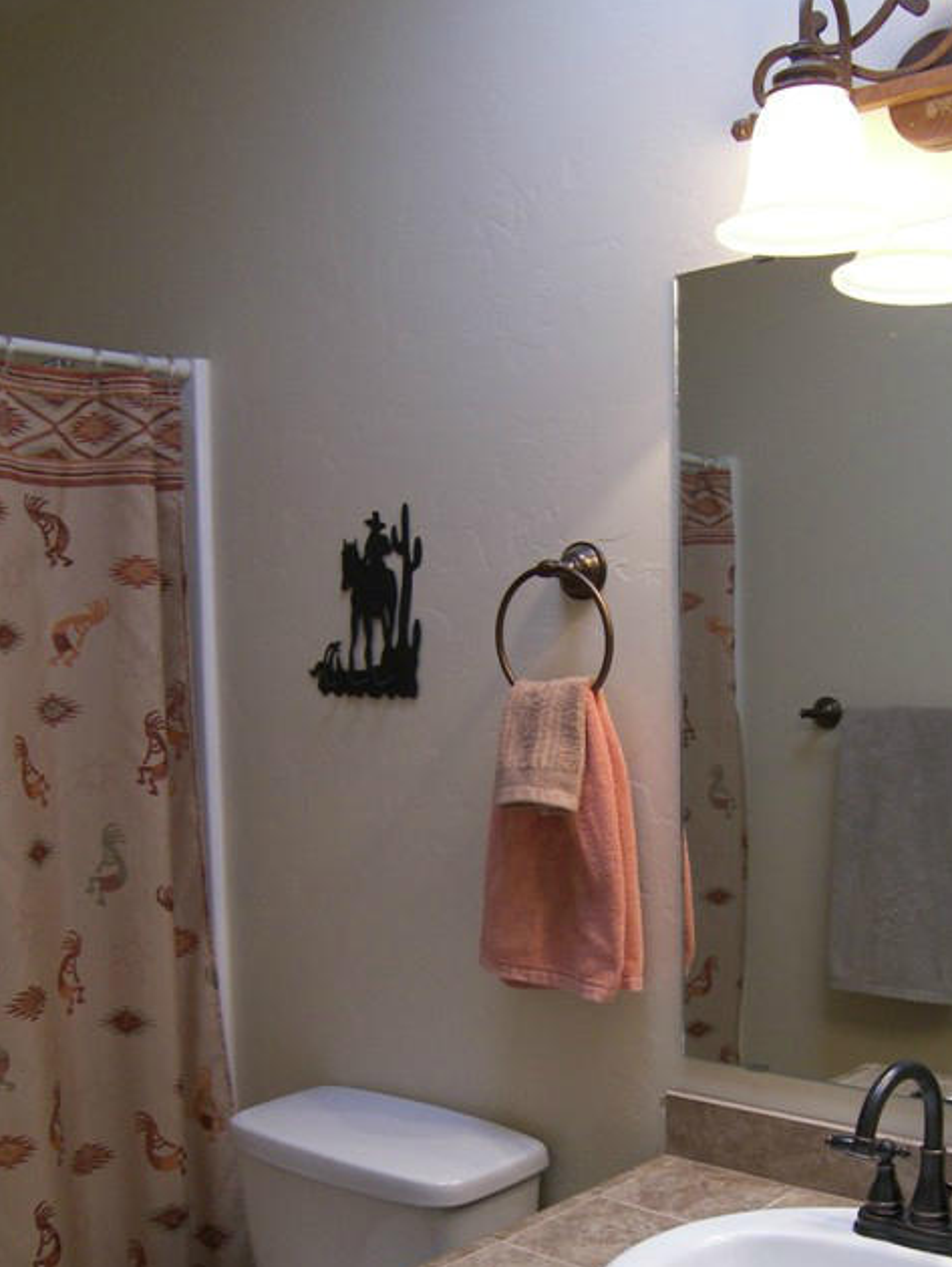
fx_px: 1429
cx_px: 527
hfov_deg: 36.8
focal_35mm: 39
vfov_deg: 47.0
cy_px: 861
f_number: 2.8
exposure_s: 1/15
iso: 100
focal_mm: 5
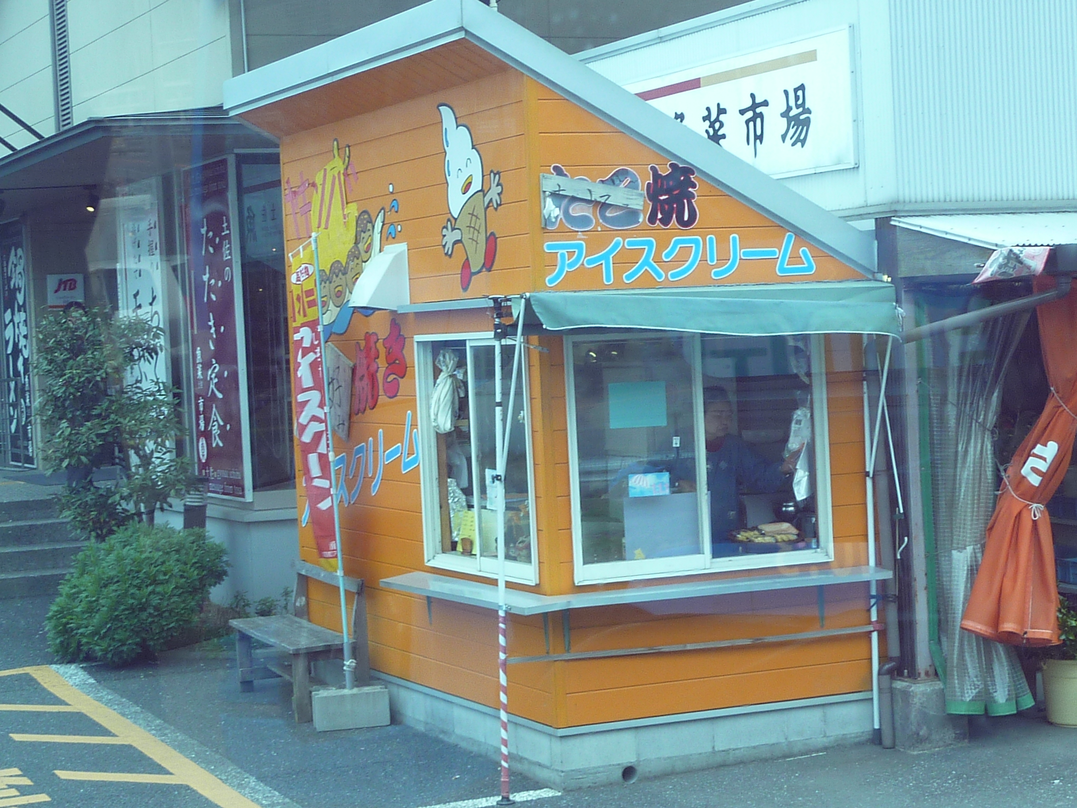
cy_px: 404
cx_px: 538
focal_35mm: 76
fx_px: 2365
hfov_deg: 25.7
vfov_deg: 19.4
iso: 80
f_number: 3.7
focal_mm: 6.9
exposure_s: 1/40
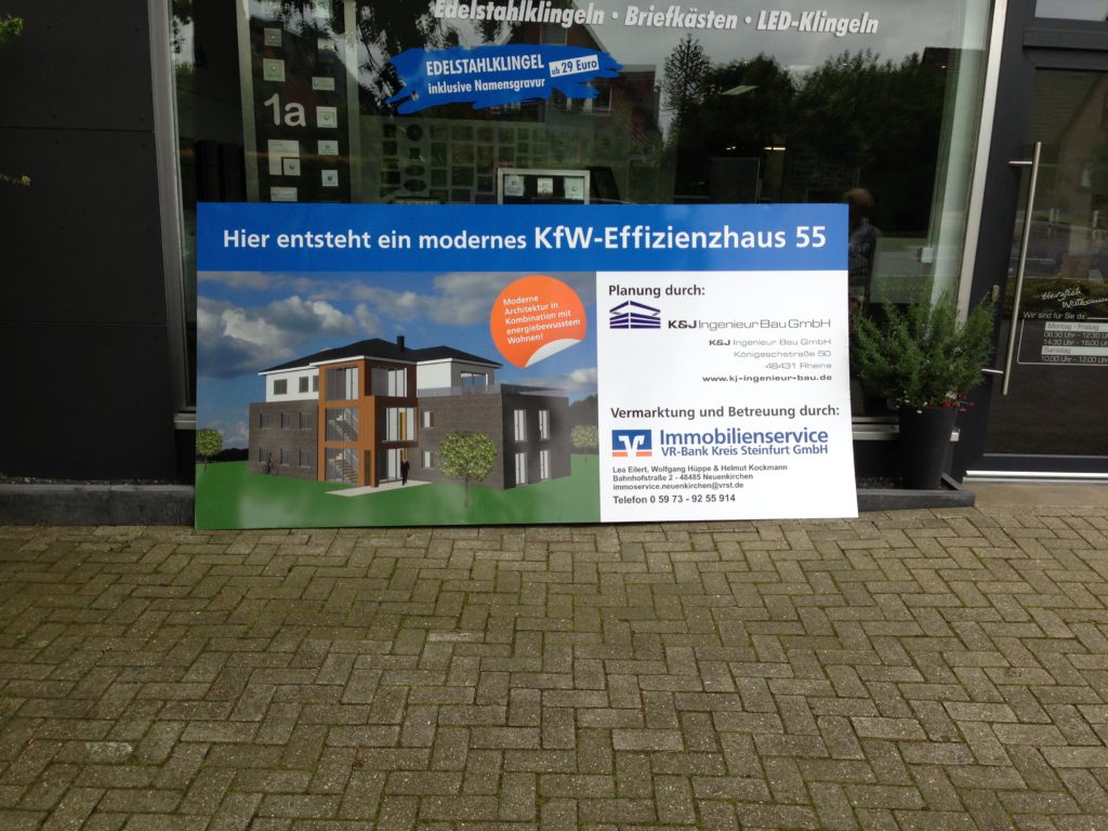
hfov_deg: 55.4
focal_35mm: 33
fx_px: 1056
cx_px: 554
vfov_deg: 42.9
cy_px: 416
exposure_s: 1/521
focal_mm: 4.13
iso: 50
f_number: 2.4
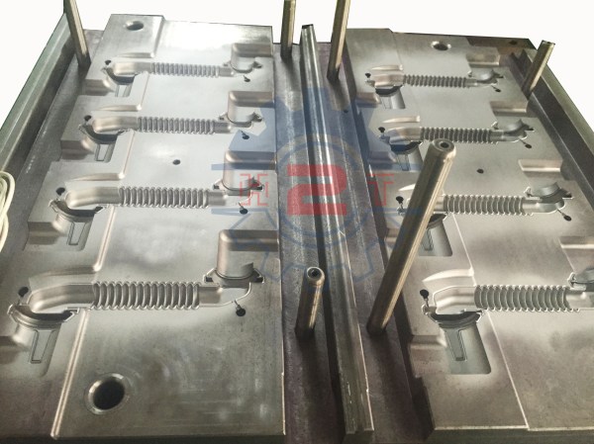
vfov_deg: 48.2
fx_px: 497
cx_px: 297
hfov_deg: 61.7
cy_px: 222
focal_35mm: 29
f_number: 2.2
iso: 250
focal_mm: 4.15
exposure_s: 1/20
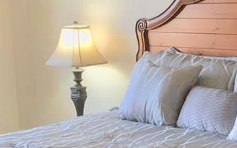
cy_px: 131
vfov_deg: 13.5
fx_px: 620
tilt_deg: -11.3
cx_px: 158
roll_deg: +1.8
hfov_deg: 21.6
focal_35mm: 96
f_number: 2.2
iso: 40
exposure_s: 1/30
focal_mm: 4.15
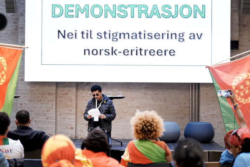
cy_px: 84
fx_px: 486
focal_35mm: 70
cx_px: 125
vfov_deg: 19.5
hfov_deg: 28.8
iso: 4000
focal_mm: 70
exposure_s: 1/320
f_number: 2.8
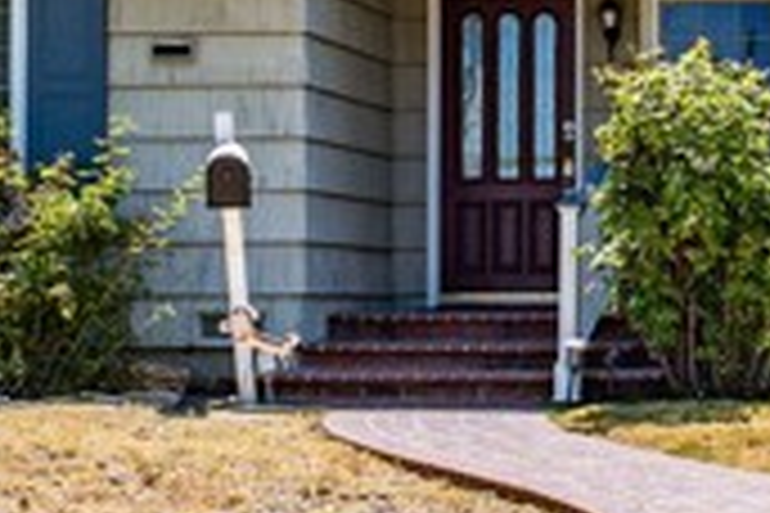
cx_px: 716
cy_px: 11
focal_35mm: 127
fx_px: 2716
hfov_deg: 15.9
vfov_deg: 10.7
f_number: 5
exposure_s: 1/2000
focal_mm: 23
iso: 250
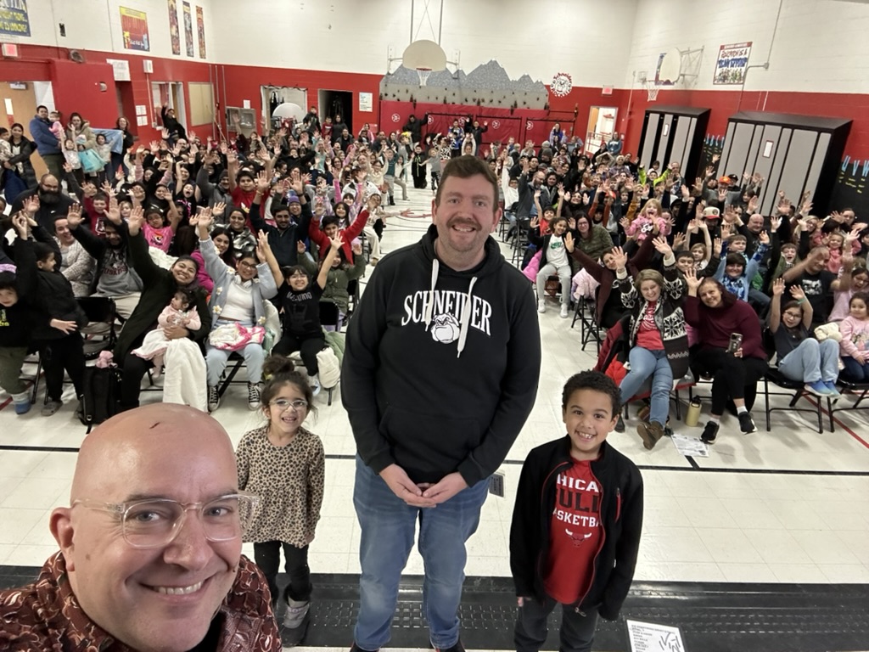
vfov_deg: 58.9
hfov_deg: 73.9
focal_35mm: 23
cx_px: 434
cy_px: 326
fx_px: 577
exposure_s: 1/40
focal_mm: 2.69
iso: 320
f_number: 1.9
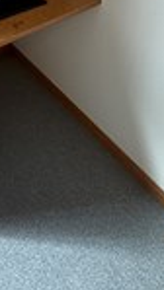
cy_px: -47
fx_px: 316
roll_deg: +0.3
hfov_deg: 26.6
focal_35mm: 41
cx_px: -20
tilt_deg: -22.4
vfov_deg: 38.4
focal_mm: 2.22
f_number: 2.2
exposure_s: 1/50
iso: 200
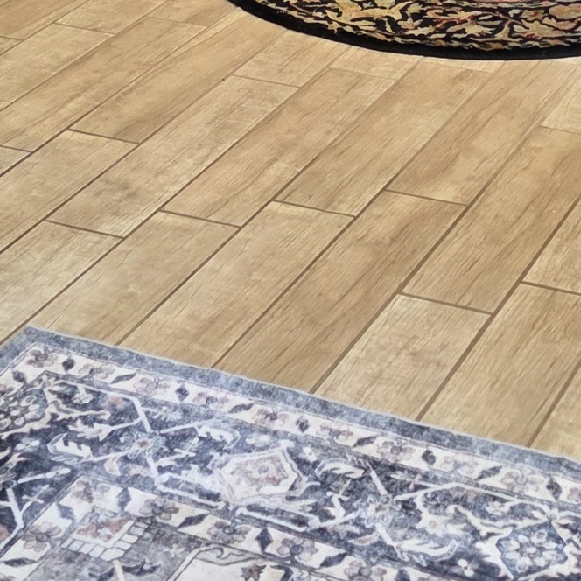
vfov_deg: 16.0
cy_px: -422
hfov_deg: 18.3
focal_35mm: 94
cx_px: 481
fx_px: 1785
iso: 400
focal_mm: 6.3
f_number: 1.7
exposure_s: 1/120
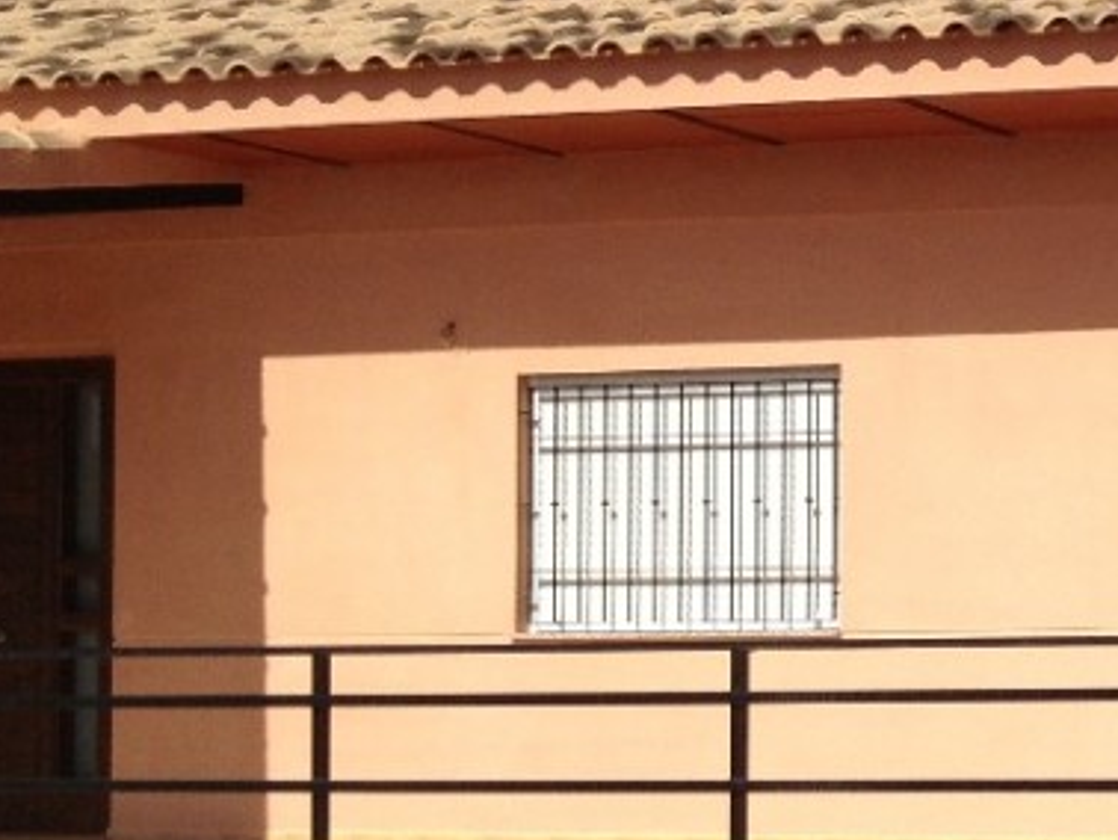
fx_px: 3587
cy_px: 550
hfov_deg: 16.2
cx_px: 1662
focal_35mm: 111
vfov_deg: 13.3
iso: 50
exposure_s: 1/3460
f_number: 2.4
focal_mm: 4.28
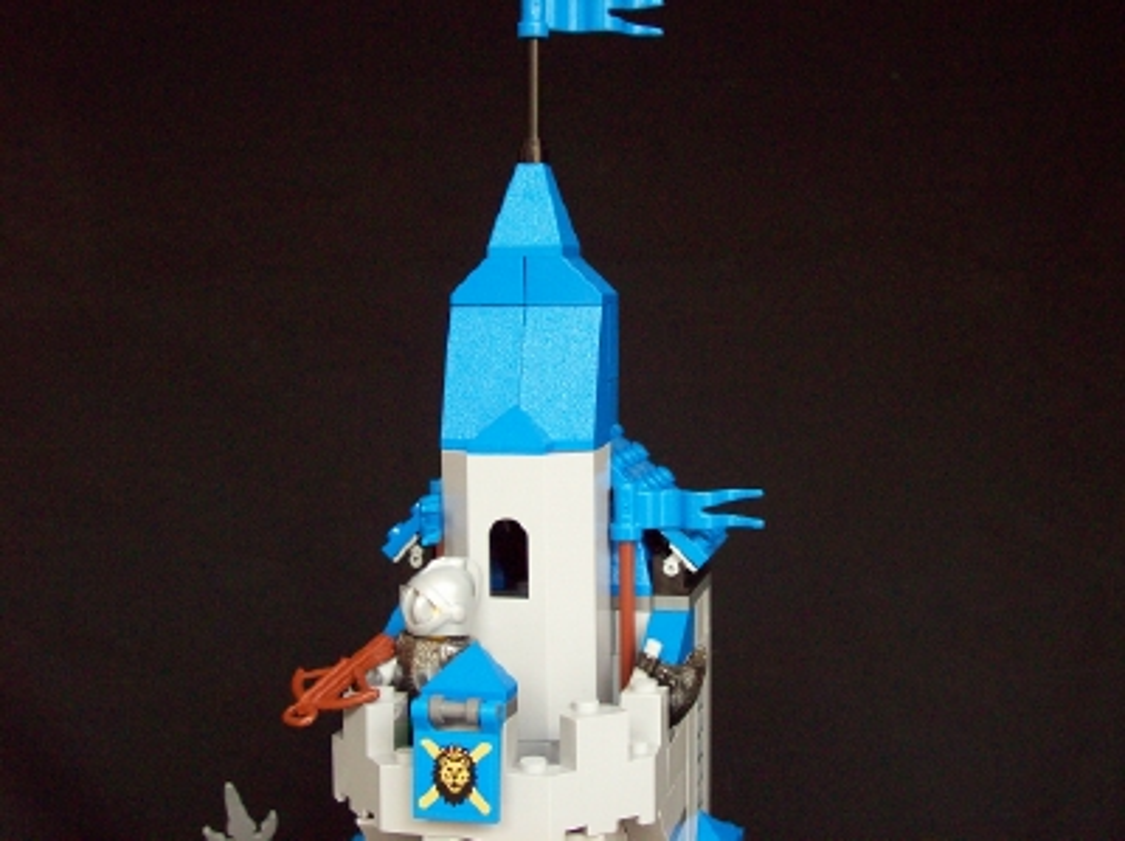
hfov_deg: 42.1
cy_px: 420
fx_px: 1461
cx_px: 562
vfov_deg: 32.1
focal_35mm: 45
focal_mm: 7.6
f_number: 3
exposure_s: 1/24.1
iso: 160
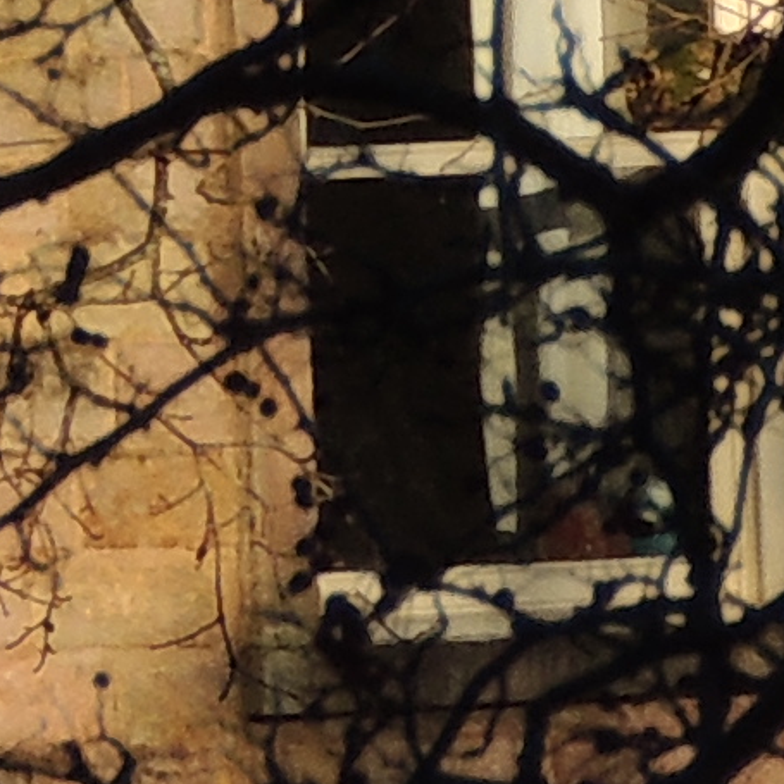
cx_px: -2974
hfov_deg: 0.9
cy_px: -1275
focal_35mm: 2016
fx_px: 51658
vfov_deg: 0.9
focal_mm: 40.1
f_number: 4.6
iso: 100
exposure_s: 1/640
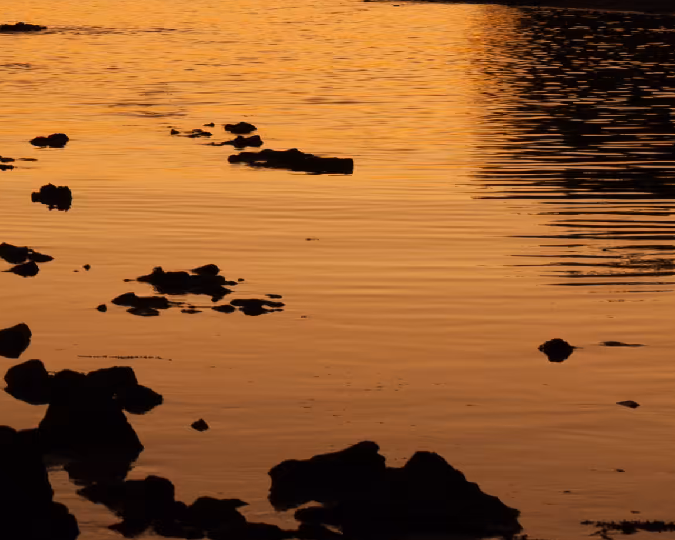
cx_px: -222
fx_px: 3477
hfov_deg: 10.8
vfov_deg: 8.7
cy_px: -248
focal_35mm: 174
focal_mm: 50
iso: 400
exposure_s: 1/160
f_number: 7.1
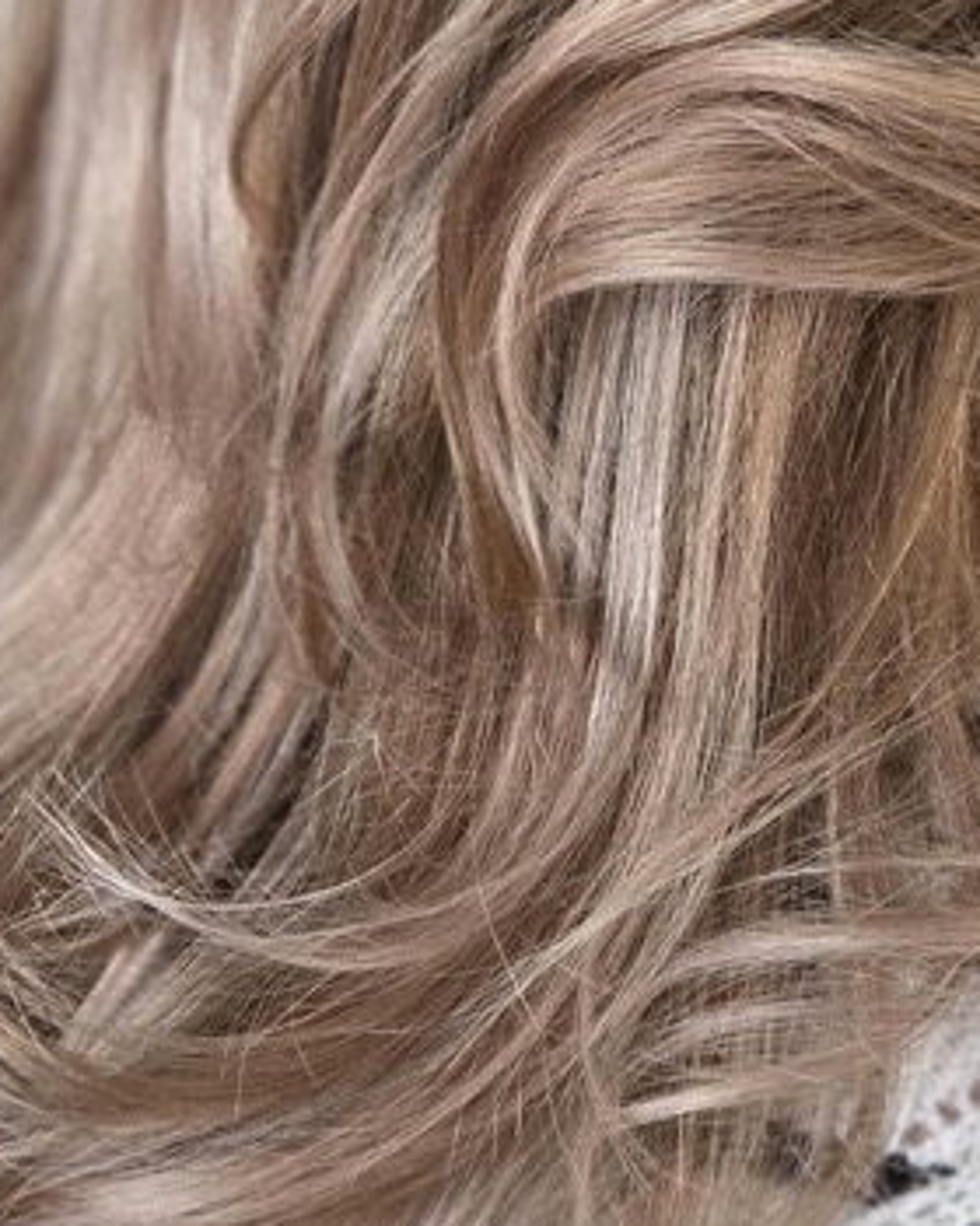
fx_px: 2792
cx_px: 570
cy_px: 350
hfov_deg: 19.9
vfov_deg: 24.5
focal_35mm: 77
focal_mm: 5.4
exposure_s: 1/101
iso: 125
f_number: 1.8
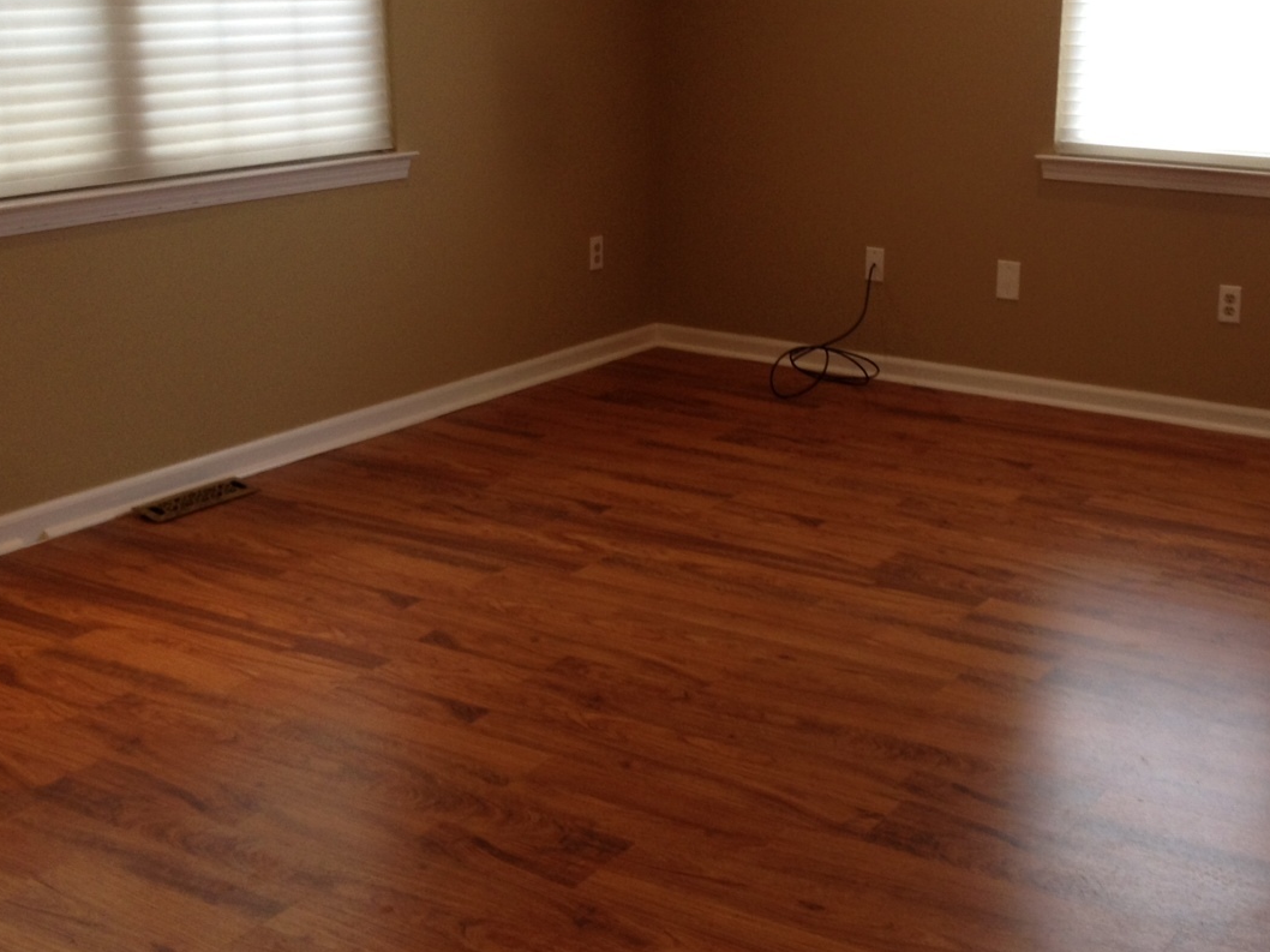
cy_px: 385
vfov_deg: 27.0
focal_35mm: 54
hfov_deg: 35.2
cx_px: 856
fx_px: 1981
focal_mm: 4.28
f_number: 2.4
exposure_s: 1/20
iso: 80
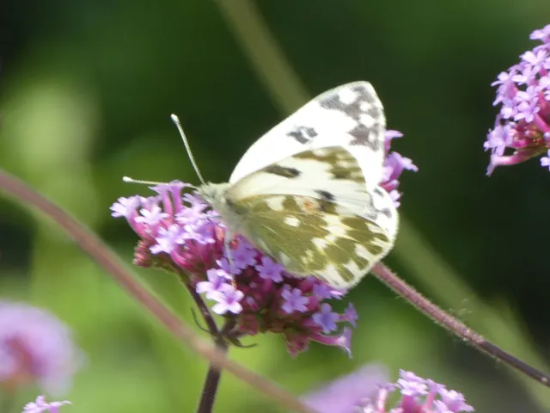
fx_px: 7452
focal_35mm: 469
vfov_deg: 3.2
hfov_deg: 4.2
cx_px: 275
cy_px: 206
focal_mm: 84
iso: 100
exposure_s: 1/100
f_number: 5.6
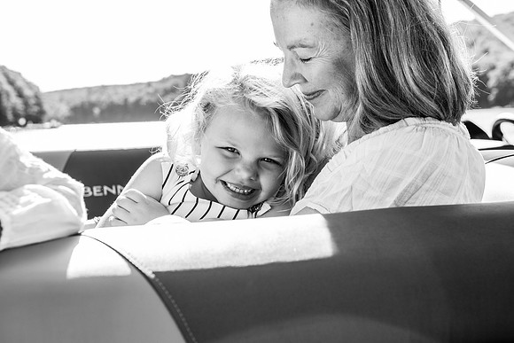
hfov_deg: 28.8
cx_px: 257
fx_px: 1000
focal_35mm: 70
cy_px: 172
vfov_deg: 19.5
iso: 400
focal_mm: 70
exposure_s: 1/250
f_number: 9
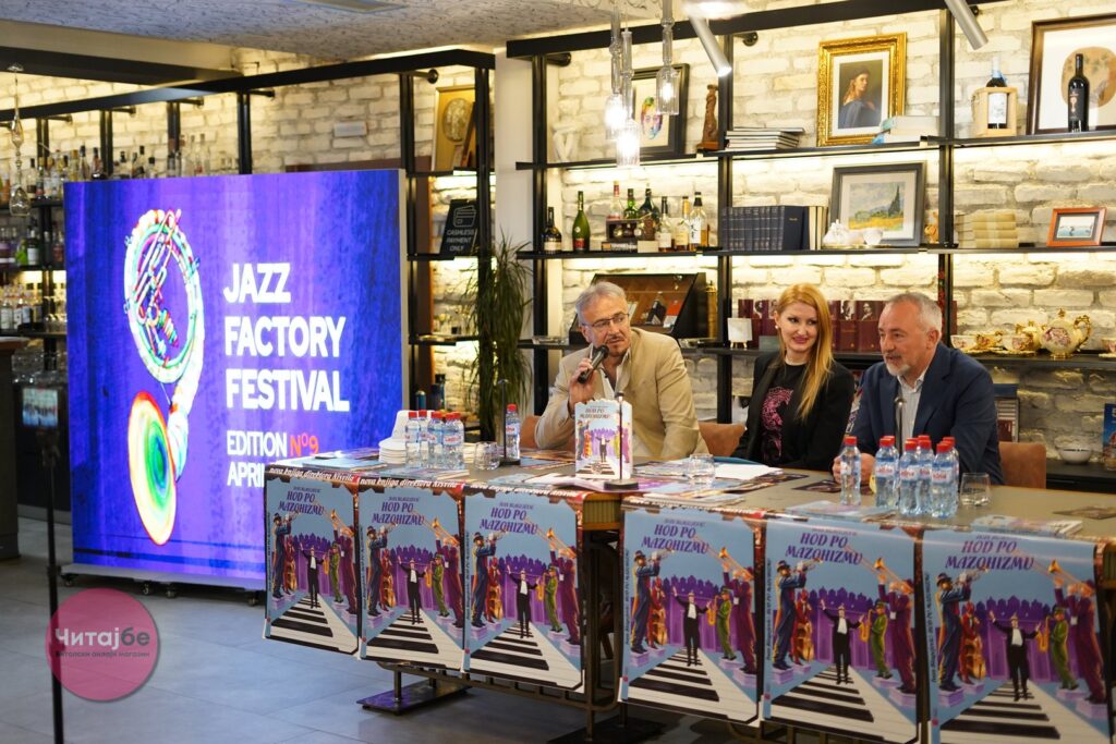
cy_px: 372
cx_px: 558
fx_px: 1550
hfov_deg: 39.6
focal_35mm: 50
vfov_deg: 27.0
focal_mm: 50
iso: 2500
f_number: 1.8
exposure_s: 1/125
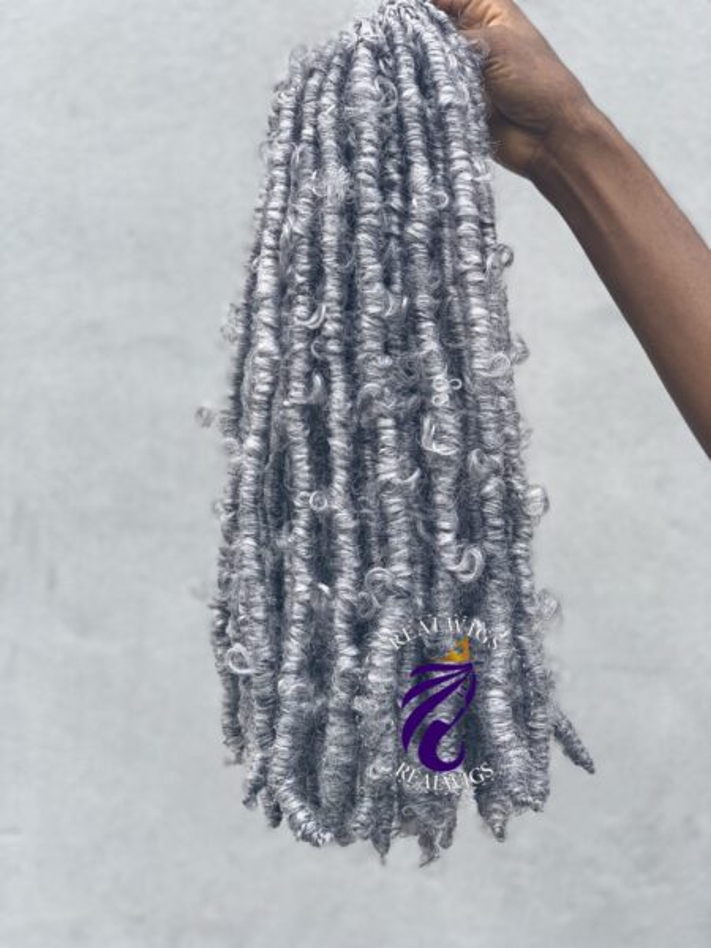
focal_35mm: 52
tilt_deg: +0.3
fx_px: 1424
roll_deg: +0.0
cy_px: 474
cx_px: 356
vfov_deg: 36.8
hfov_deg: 28.0
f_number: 2.4
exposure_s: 1/269
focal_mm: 6
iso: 16
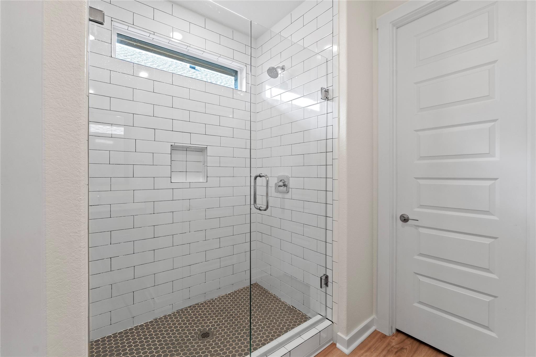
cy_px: 178
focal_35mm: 15
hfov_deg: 100.4
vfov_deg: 77.3
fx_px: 223
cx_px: 268
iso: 250
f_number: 11
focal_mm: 10
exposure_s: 1.3
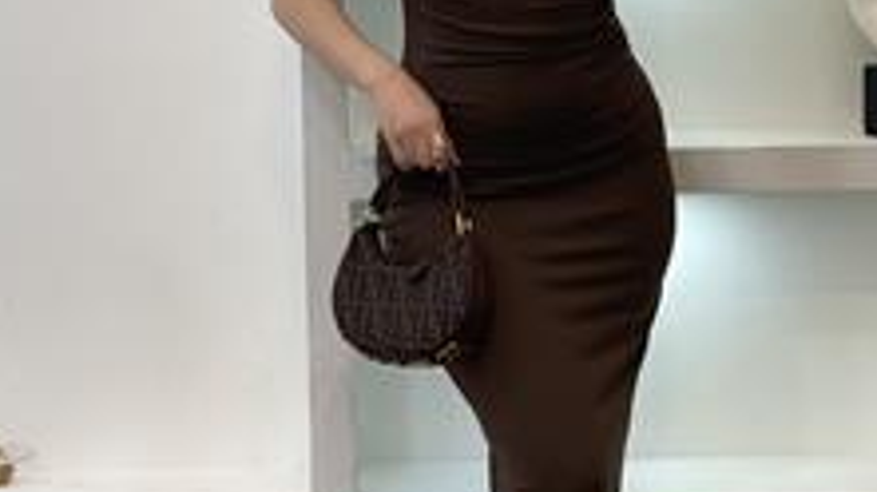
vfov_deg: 11.4
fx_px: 2463
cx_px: 508
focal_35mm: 106
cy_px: 228
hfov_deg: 20.2
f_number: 2
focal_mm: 6
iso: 80
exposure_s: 1/100
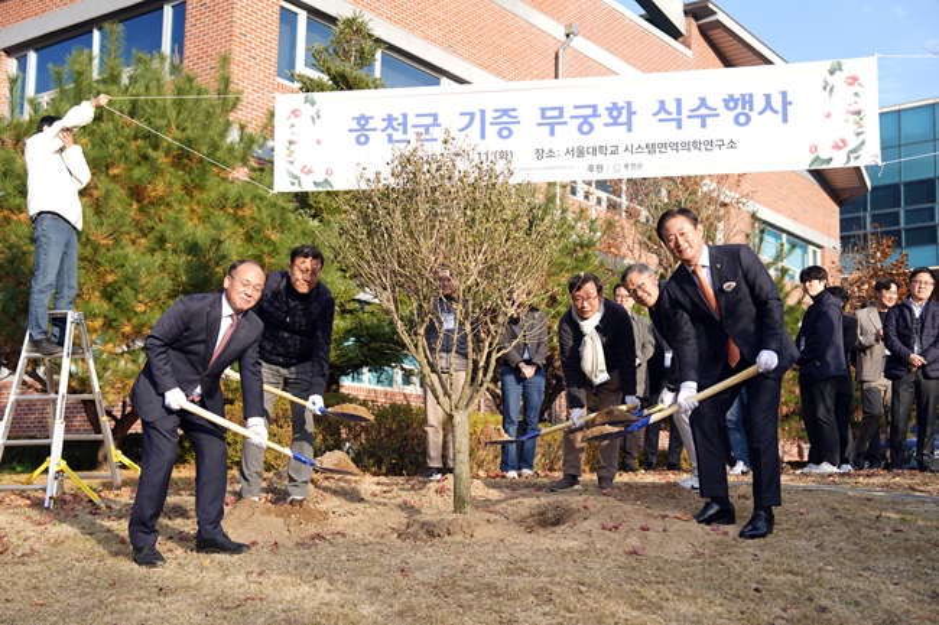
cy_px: 312
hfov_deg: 42.8
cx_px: 470
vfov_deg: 29.2
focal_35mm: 46
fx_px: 1199
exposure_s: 1/250
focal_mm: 46
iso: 50
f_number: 3.2
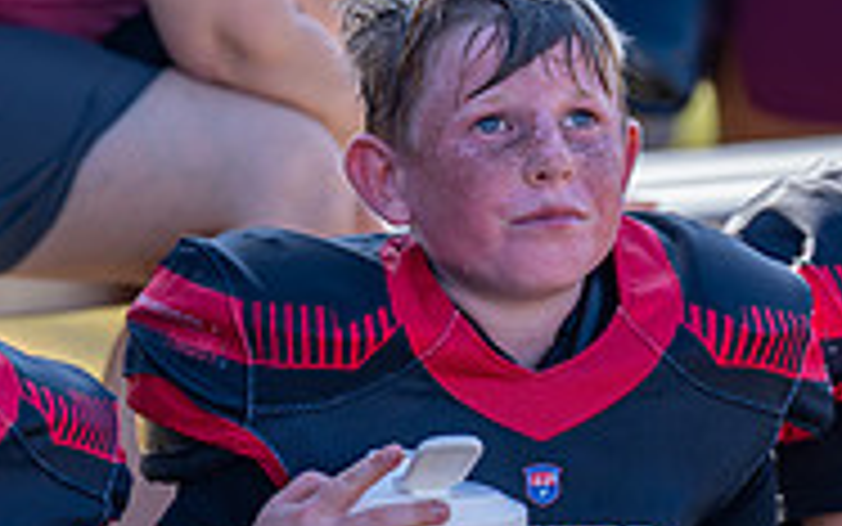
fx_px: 10031
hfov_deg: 4.8
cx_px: 364
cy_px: 371
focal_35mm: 437
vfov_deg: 3.0
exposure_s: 1/800
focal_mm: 124
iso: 160
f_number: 2.8
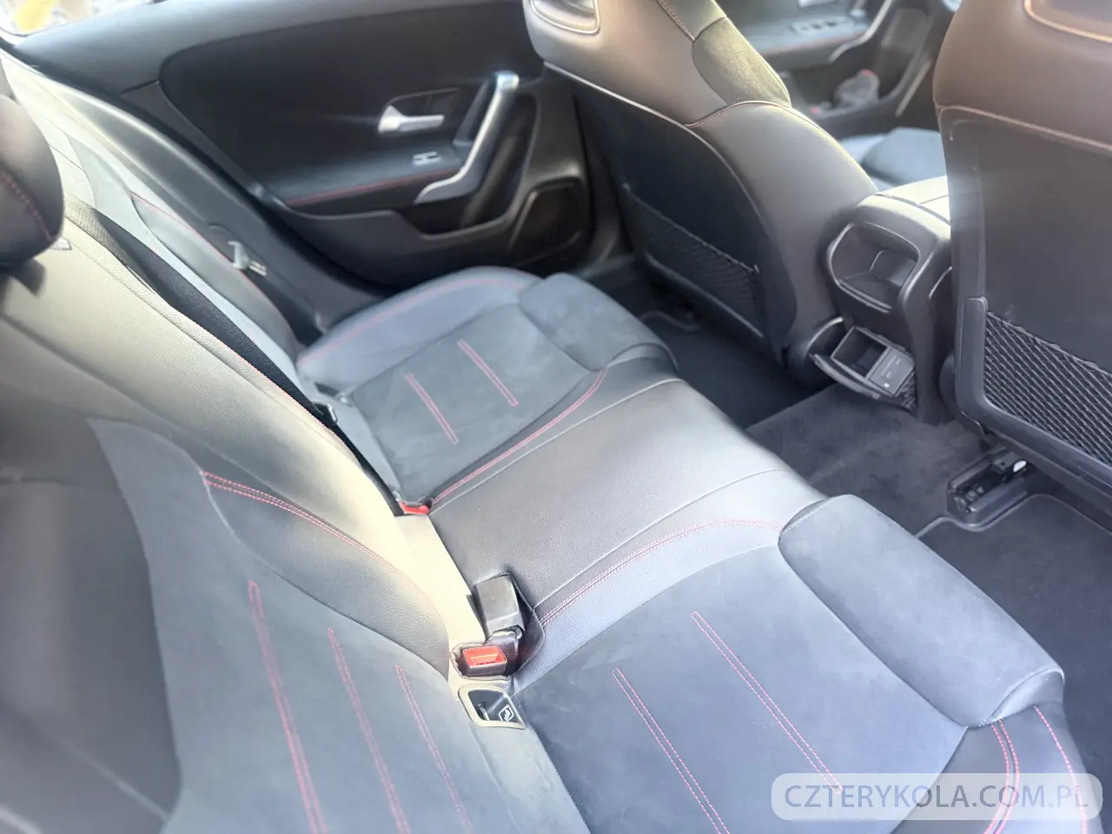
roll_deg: +11.2
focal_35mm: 24
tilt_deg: -40.4
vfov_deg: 56.8
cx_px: 556
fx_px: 771
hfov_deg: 71.6
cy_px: 417
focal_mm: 6.76
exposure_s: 1/60
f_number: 1.78
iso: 800
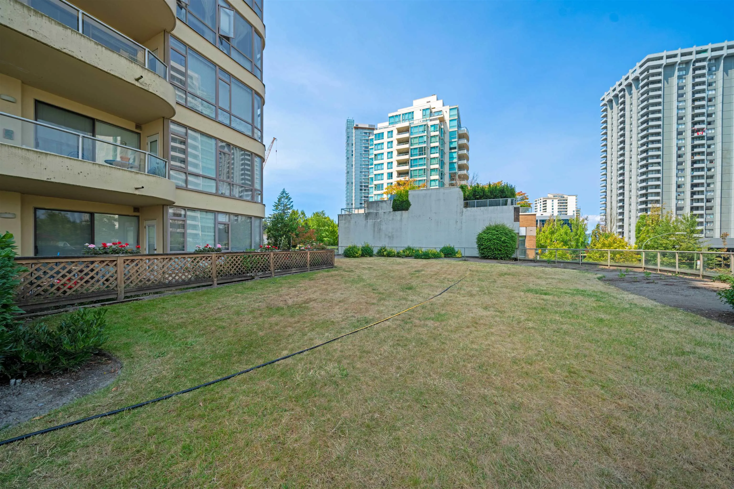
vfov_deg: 90.0
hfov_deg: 112.6
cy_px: 244
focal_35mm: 12
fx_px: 245
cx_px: 367
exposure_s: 1/2000
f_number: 6.3
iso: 100
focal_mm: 12
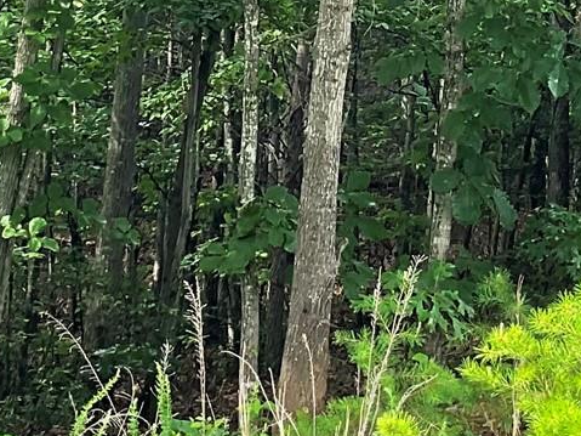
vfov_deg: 11.8
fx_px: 2081
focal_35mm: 124
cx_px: 239
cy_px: -46
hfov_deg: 15.9
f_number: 1.8
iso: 40
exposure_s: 1/120
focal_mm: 3
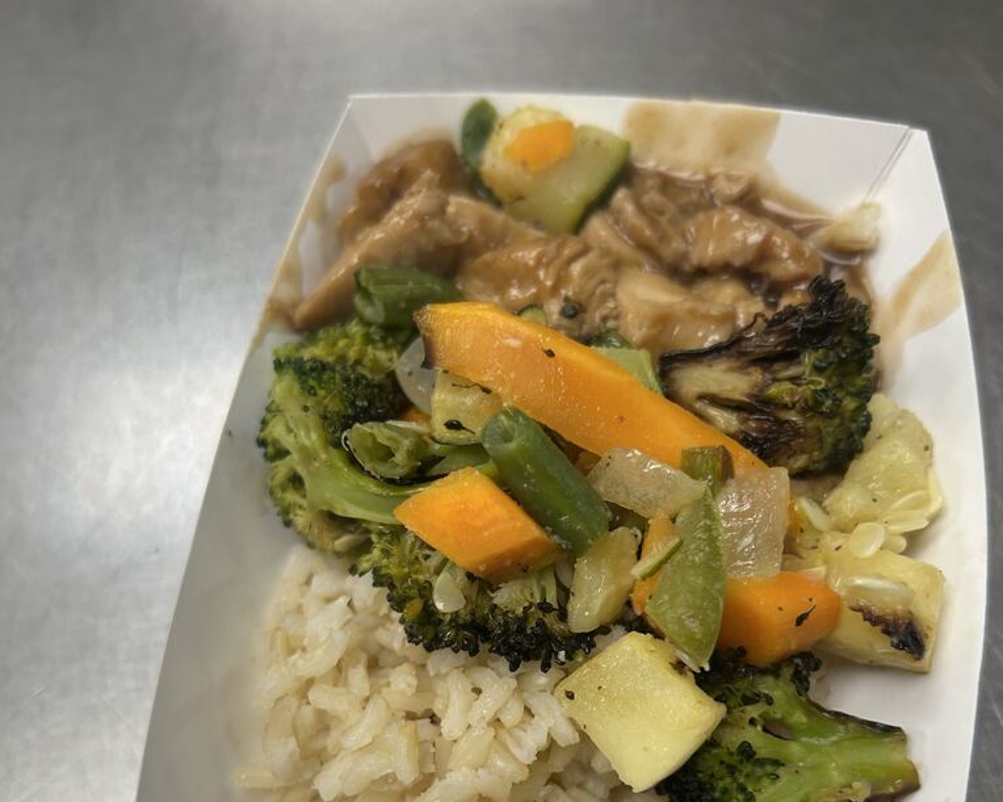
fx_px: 1009
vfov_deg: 42.0
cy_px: 605
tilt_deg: -67.5
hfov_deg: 52.8
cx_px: 503
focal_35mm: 34
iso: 64
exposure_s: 1/120
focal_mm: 5.7
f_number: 1.5
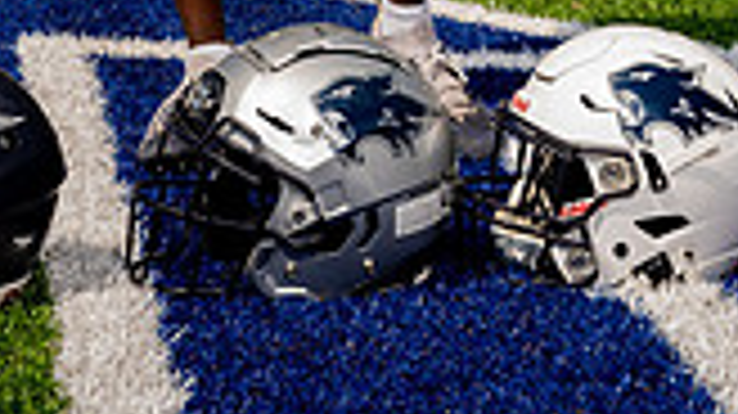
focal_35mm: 138
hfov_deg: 15.6
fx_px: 2699
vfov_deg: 8.2
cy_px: -526
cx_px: 274
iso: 100
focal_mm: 48
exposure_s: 1/250
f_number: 7.1
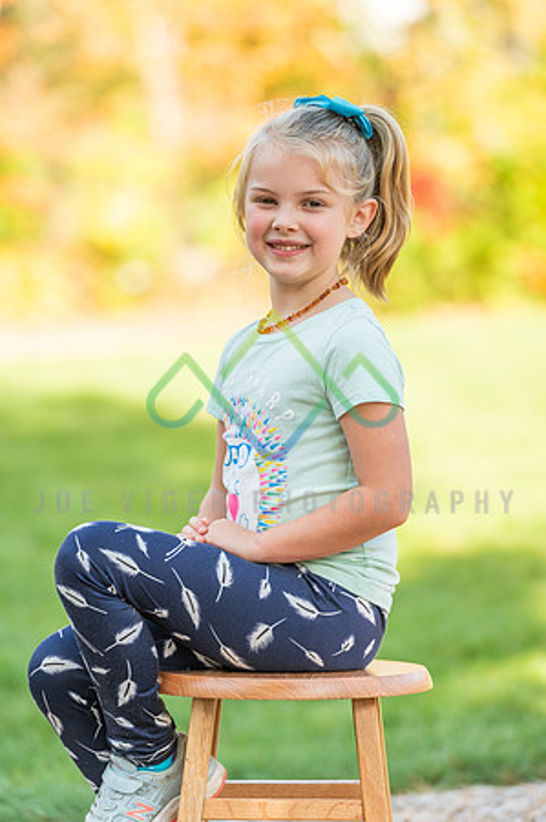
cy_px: 411
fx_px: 4560
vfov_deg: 10.3
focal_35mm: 200
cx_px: 273
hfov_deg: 6.9
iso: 100
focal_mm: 200
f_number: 4.5
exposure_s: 1/200
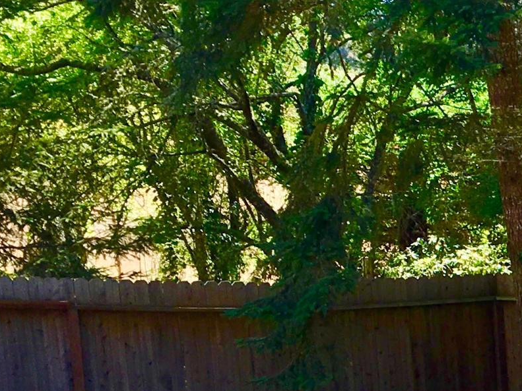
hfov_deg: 16.5
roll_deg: +2.7
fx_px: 1659
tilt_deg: -8.0
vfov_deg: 13.2
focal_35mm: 110
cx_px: 758
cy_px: 414
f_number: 2.2
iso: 25
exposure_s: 1/300
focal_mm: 4.15
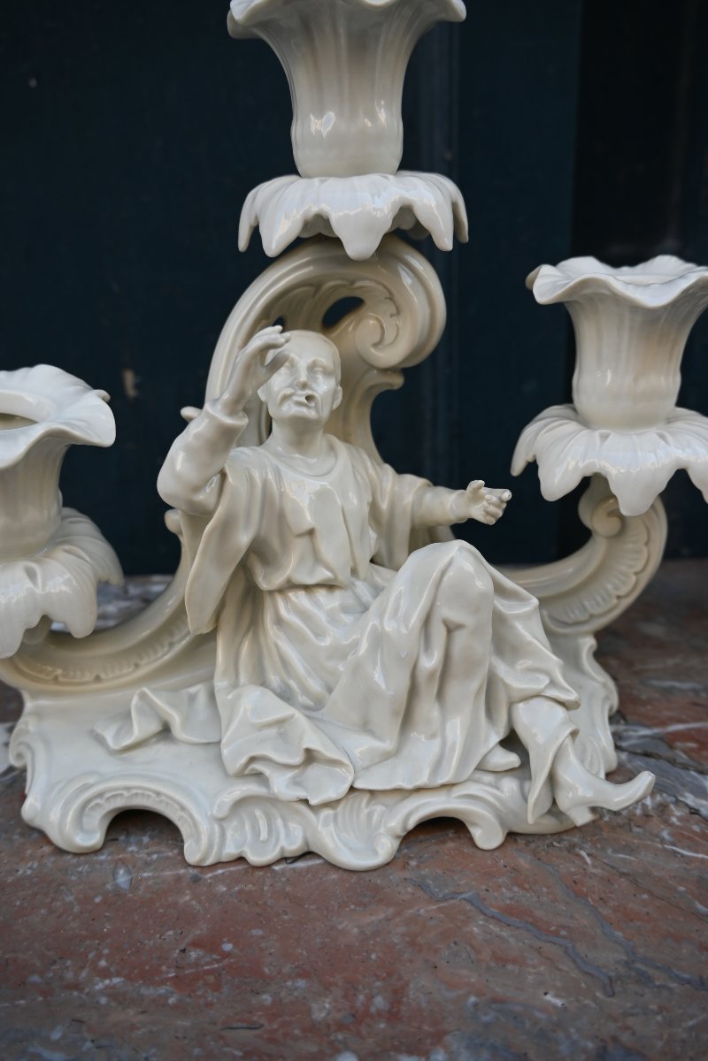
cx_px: 354
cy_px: 530
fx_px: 863
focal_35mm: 29
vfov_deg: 63.2
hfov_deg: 44.6
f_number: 4.5
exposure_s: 1/250
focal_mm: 19.5
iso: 200
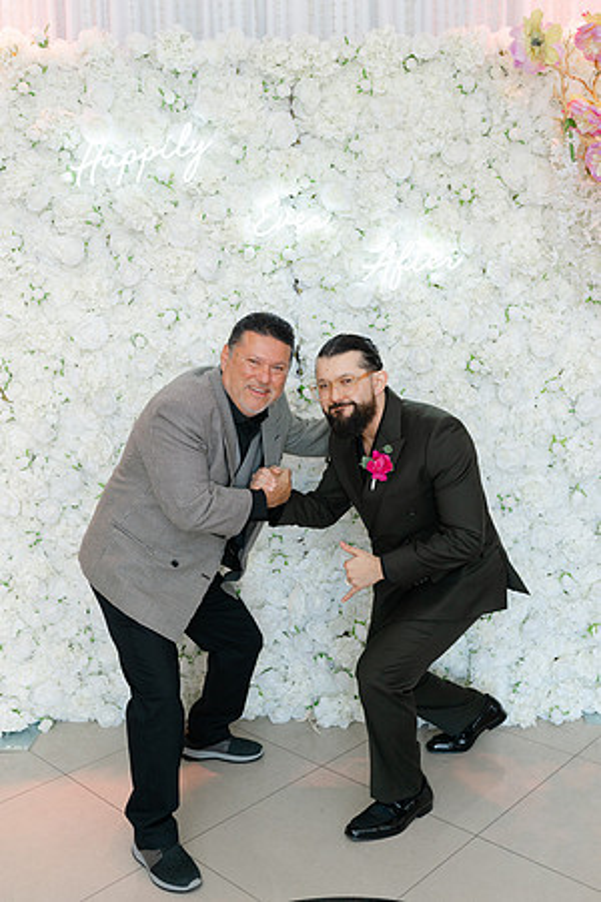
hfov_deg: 37.9
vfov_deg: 54.4
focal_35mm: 35
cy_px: 451
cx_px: 300
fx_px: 876
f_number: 4
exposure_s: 1/160
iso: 400
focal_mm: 35
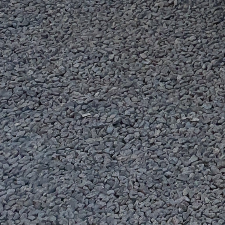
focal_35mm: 163
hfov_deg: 9.3
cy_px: -318
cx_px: 593
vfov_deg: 9.5
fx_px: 1199
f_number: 2.4
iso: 50
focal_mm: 4.32
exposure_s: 1/2344
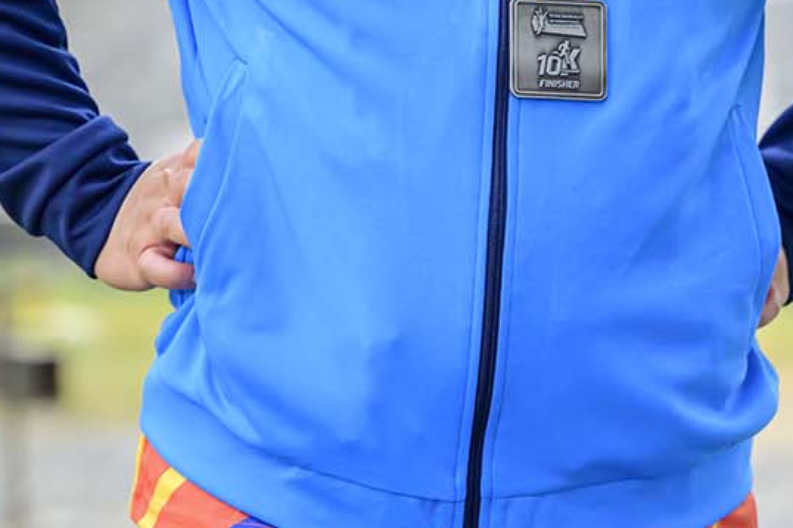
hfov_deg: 6.7
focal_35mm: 308
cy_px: 29
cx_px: 454
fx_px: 6780
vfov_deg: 4.5
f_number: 2.8
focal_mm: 115
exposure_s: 1/2000
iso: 1100
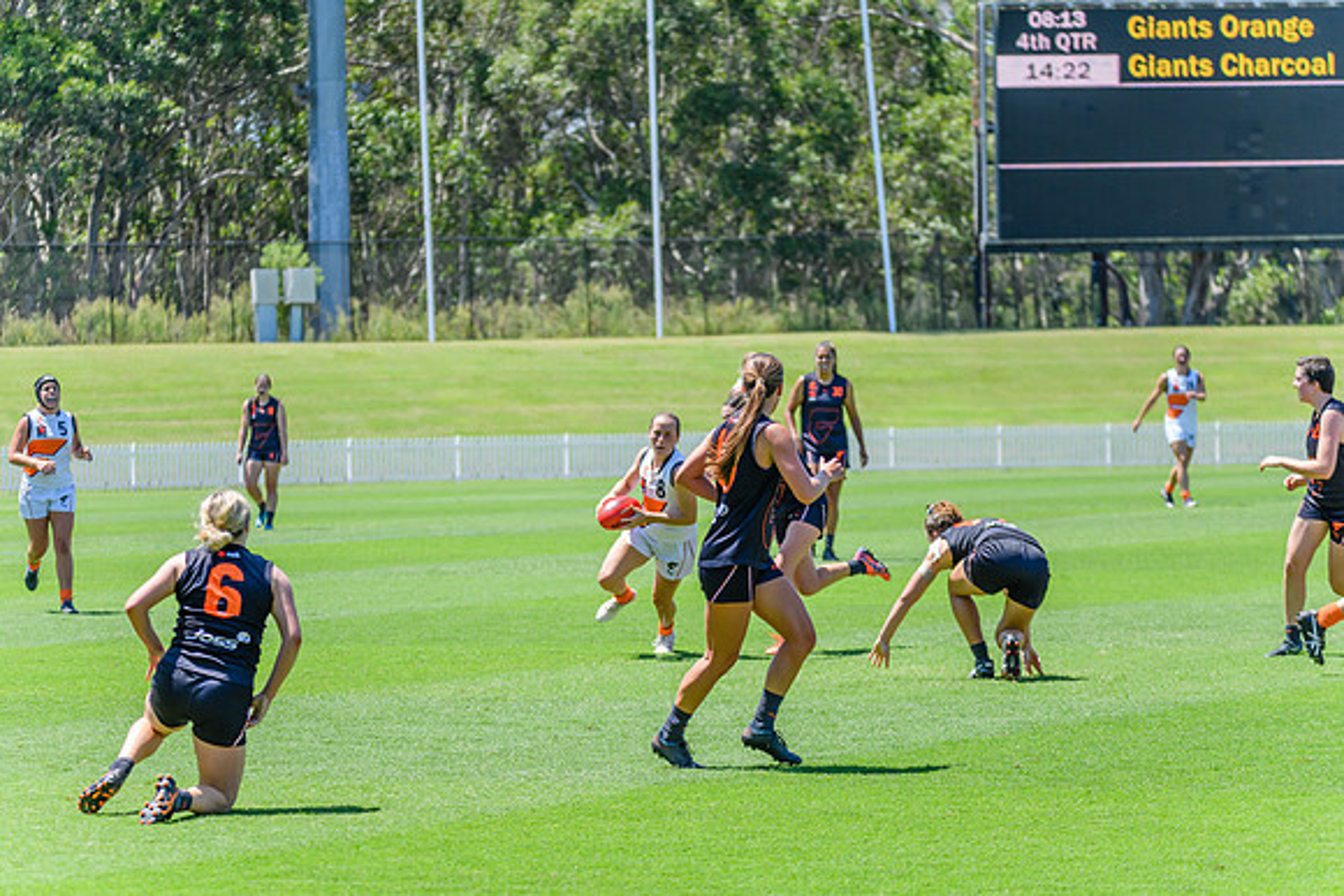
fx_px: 6199
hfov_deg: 12.4
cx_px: 672
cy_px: 448
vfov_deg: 8.3
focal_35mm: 166
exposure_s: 1/2000
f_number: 5.6
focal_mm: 160
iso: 800
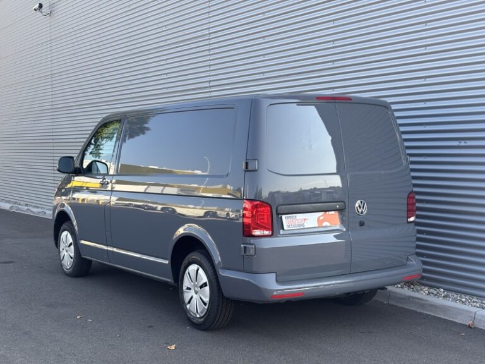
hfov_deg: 36.8
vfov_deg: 28.0
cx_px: 242
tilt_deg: -2.7
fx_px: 729
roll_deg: +0.5
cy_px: 182
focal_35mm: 52
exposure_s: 1/498
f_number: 1.6
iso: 32
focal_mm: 5.96
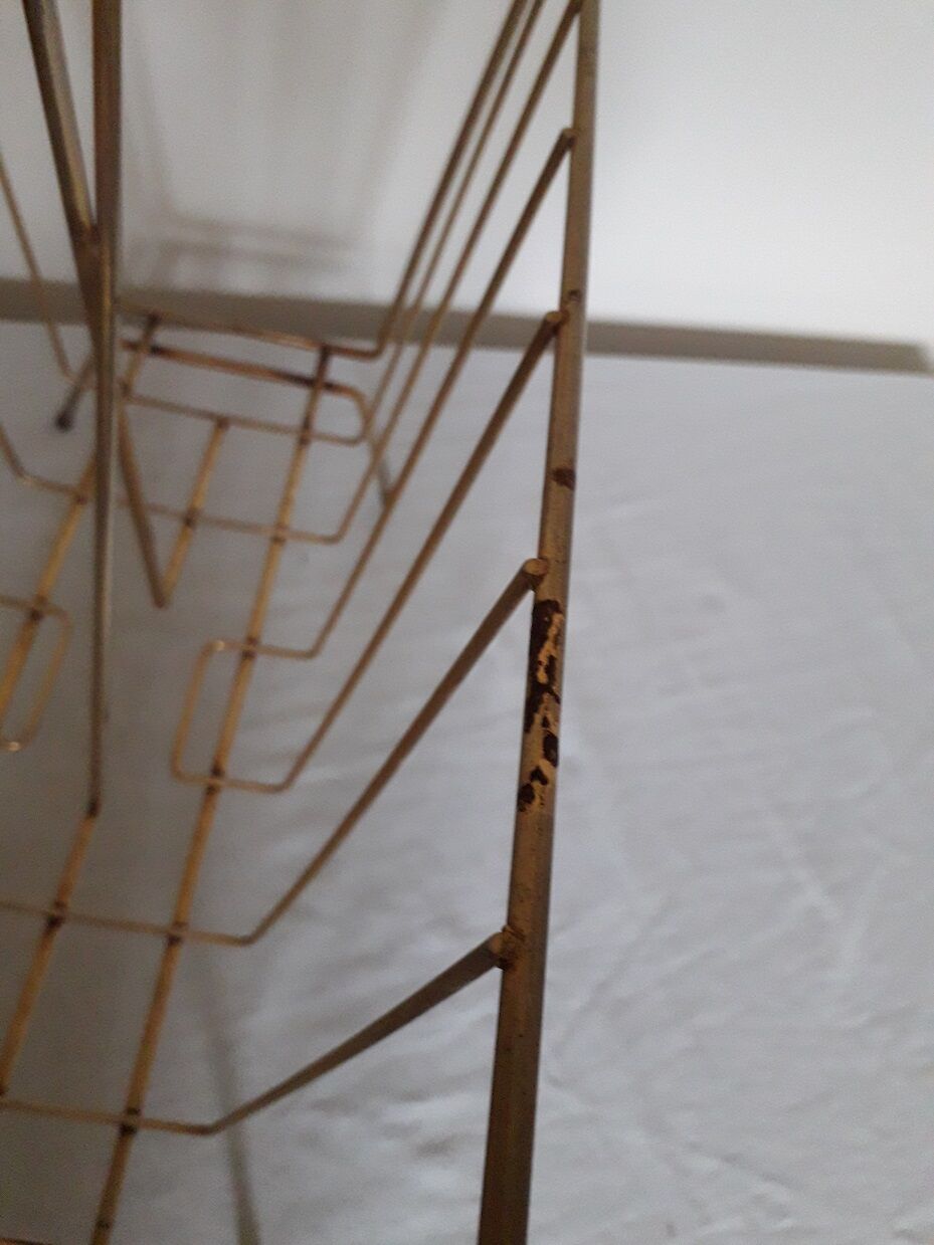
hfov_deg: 51.3
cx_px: 467
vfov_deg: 65.3
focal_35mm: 27
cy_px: 622
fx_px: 972
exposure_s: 1/25
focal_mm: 3.6
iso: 400
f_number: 1.9
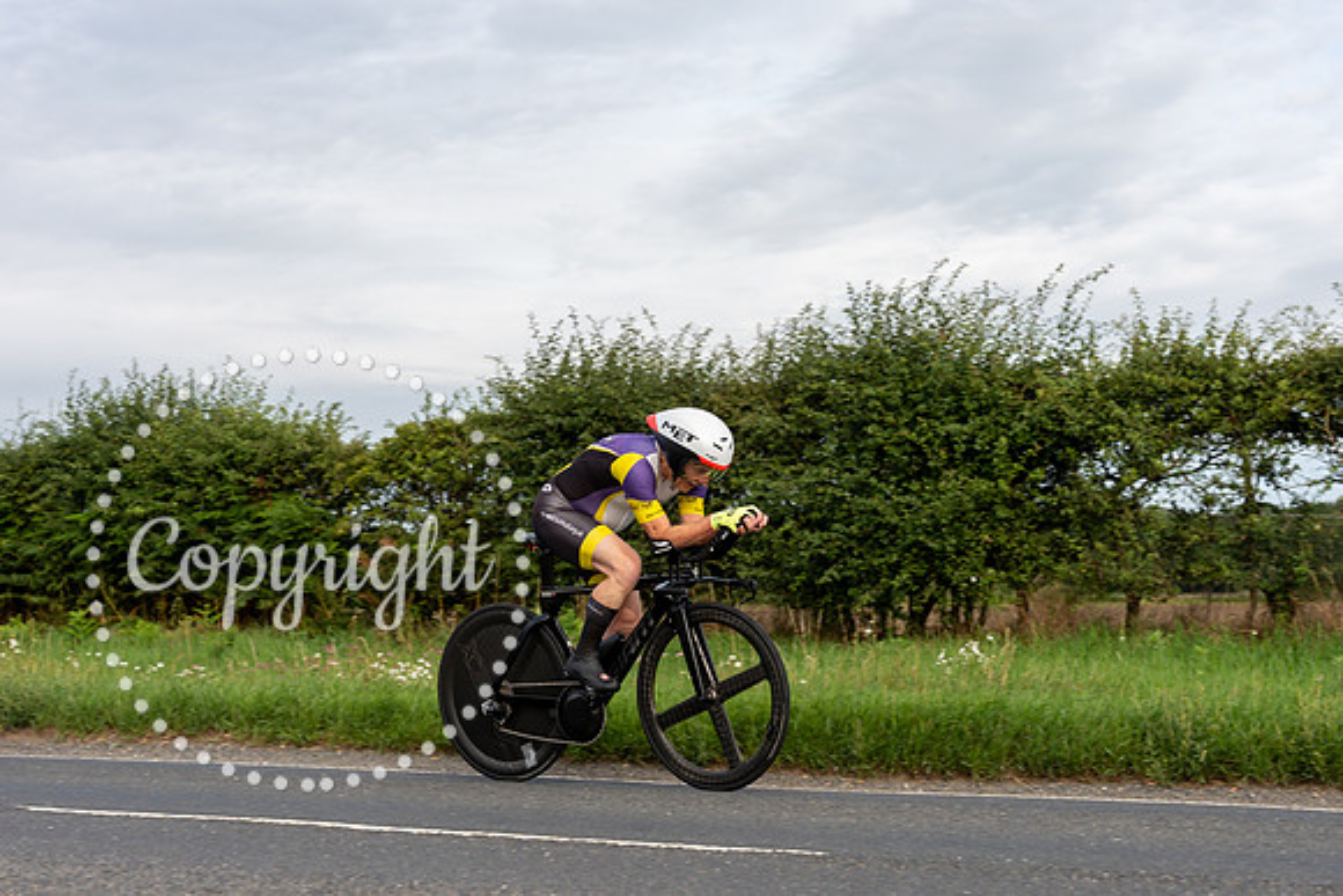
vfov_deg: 21.5
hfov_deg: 31.8
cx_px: 712
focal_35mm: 63
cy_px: 522
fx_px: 2355
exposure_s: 1/640
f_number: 5.6
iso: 200
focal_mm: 49
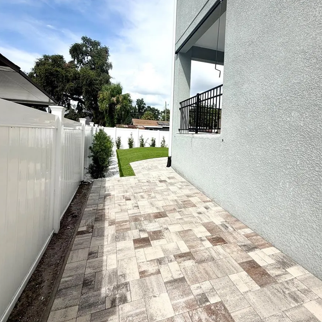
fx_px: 179
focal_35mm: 17
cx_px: 163
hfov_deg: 84.0
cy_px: 138
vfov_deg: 83.4
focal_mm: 2.22
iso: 20
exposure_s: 1/1211
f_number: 2.2
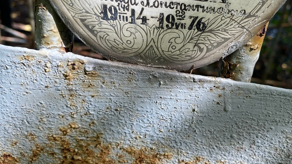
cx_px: 165
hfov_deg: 55.1
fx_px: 279
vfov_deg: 32.8
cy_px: 72
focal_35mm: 36
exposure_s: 1/238
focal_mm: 4.25
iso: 32
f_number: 1.8
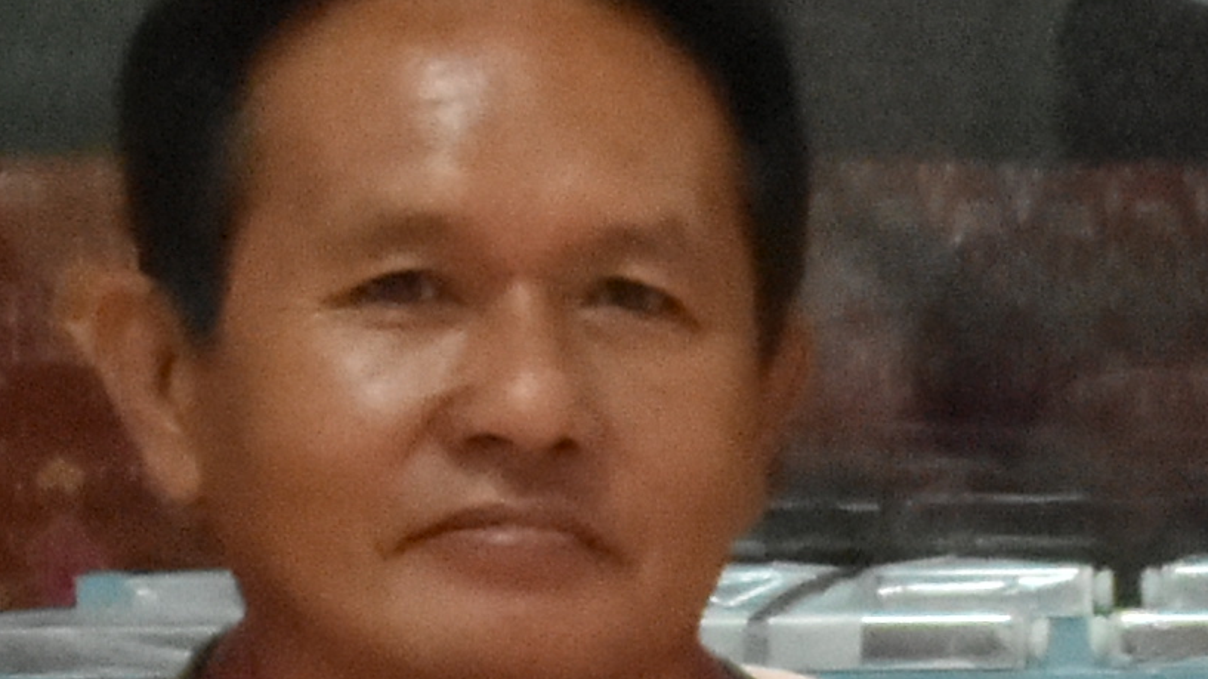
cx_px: 1484
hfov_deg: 8.4
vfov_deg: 4.7
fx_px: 8134
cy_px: 1075
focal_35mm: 254
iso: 3200
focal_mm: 22
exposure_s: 1/25
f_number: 20
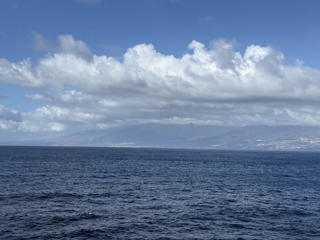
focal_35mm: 48
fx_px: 444
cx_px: 160
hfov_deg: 39.7
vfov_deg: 30.3
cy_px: 120
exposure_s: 1/8772
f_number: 1.78
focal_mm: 6.76
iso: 64
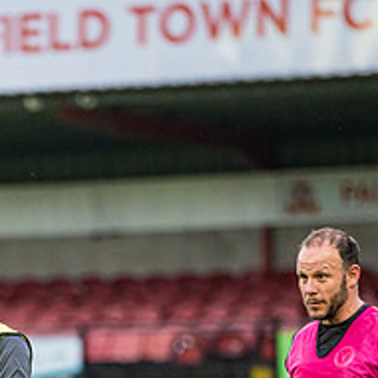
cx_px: -47
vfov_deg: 3.1
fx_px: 6918
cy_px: 438
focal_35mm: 560
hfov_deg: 3.1
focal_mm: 185
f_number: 2.8
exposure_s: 1/500
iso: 1600
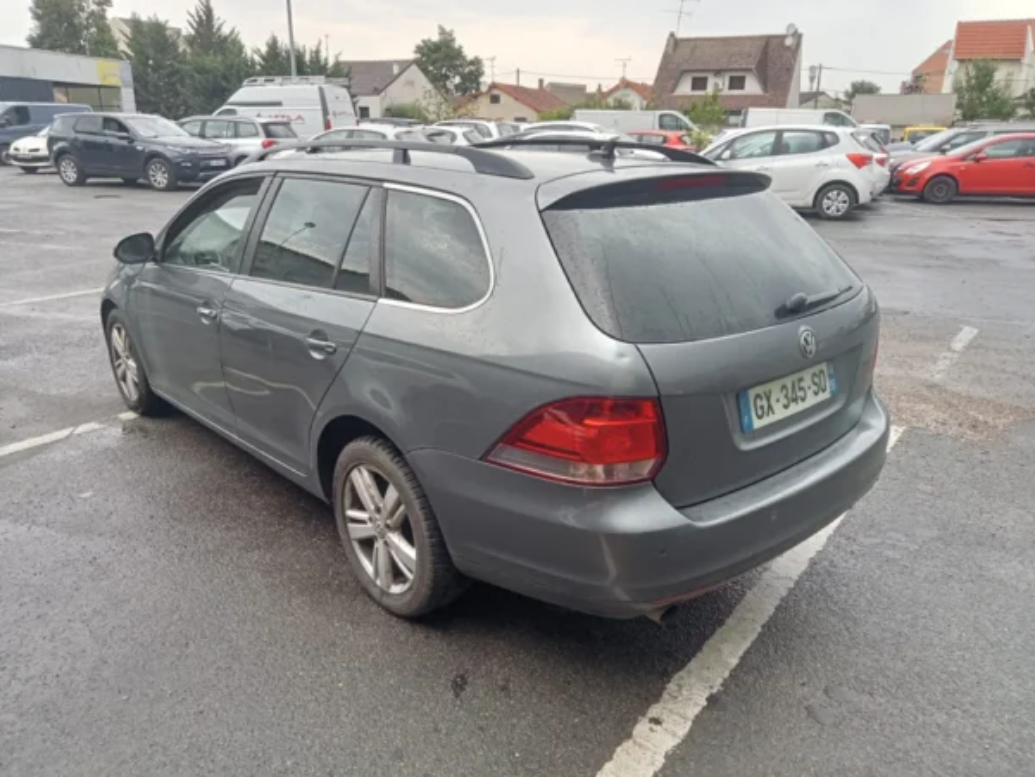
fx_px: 837
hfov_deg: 63.4
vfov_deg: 49.7
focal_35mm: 28
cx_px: 518
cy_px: 388
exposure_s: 1/144
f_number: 2.2
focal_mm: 3.46
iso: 100
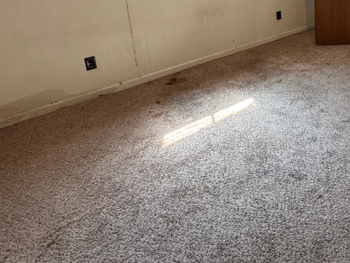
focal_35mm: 31
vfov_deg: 39.7
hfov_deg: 48.8
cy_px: -3
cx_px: 343
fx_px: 314
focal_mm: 2.22
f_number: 2.2
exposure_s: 1/60
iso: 320
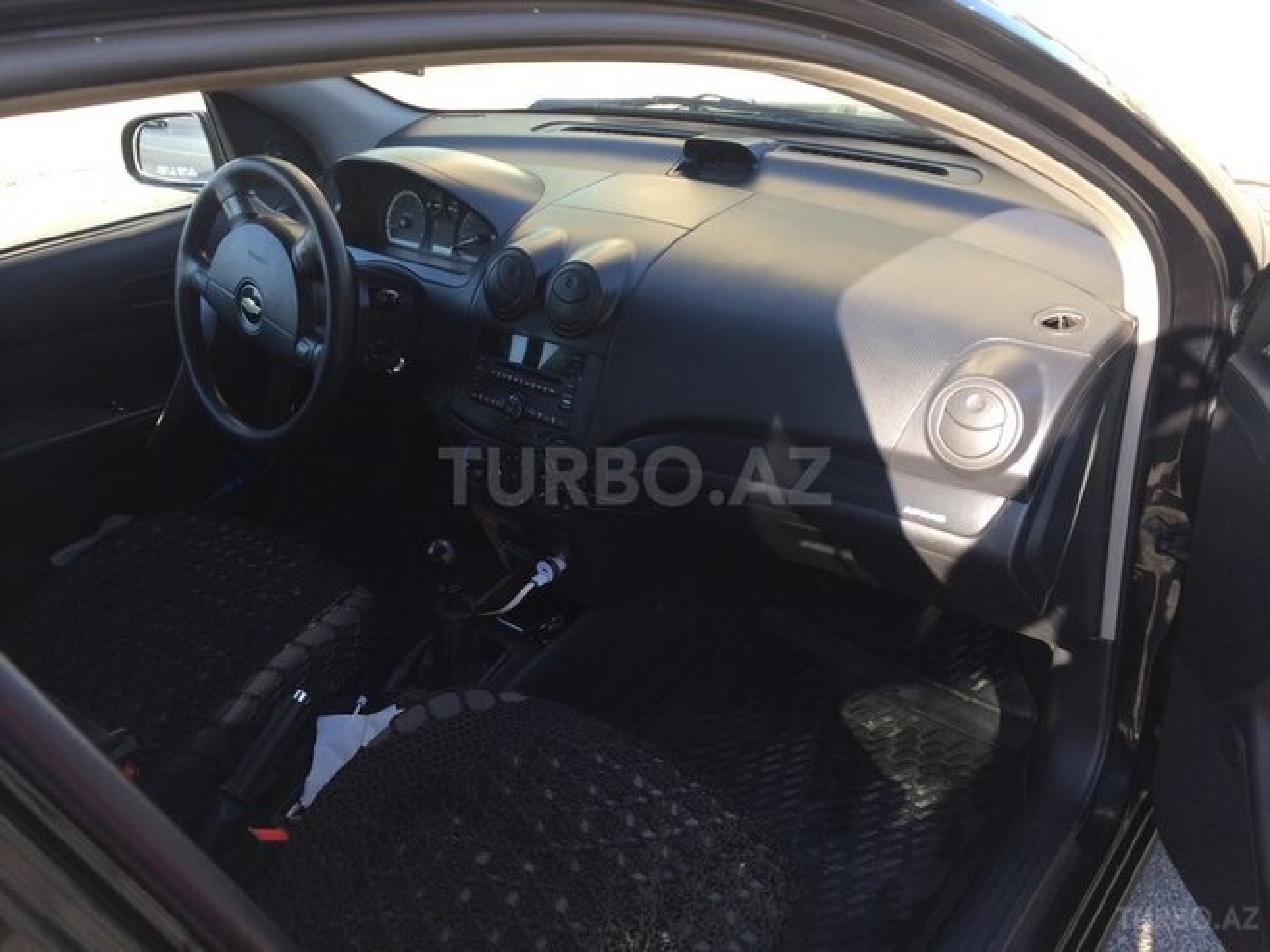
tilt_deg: -29.5
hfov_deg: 61.7
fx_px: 1064
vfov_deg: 48.2
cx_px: 635
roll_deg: +3.2
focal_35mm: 29
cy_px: 476
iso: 32
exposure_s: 1/178
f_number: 2.2
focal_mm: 4.15
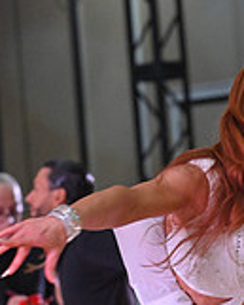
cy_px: 421
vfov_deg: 3.9
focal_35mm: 489
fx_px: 4410
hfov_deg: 3.2
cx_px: 298
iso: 4000
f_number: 6.3
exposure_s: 1/400
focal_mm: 145
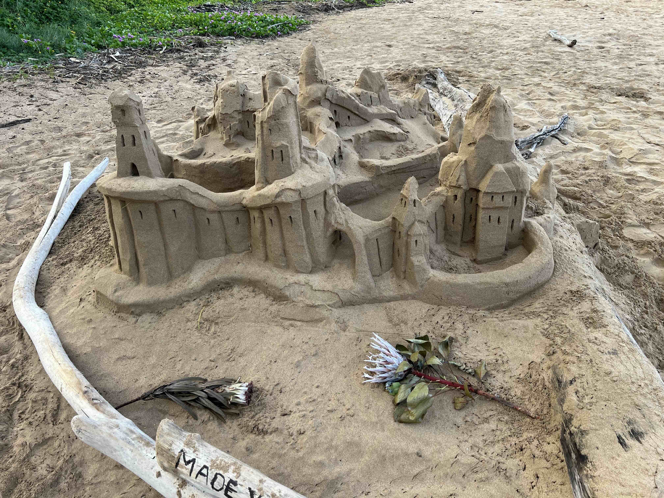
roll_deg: +3.3
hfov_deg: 67.3
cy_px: 249
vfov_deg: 53.1
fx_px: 499
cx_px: 332
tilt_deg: -29.3
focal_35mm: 26
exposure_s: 1/394
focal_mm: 5.7
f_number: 1.5
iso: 50
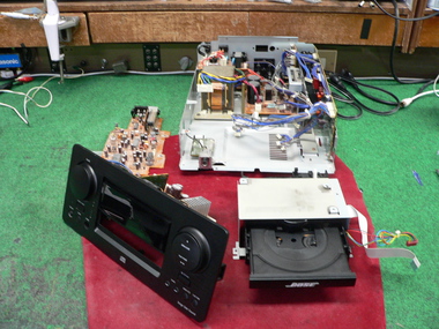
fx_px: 457
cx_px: 220
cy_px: 164
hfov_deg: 51.4
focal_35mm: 36
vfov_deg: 39.7
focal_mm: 6
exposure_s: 1/10
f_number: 2.8
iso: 200
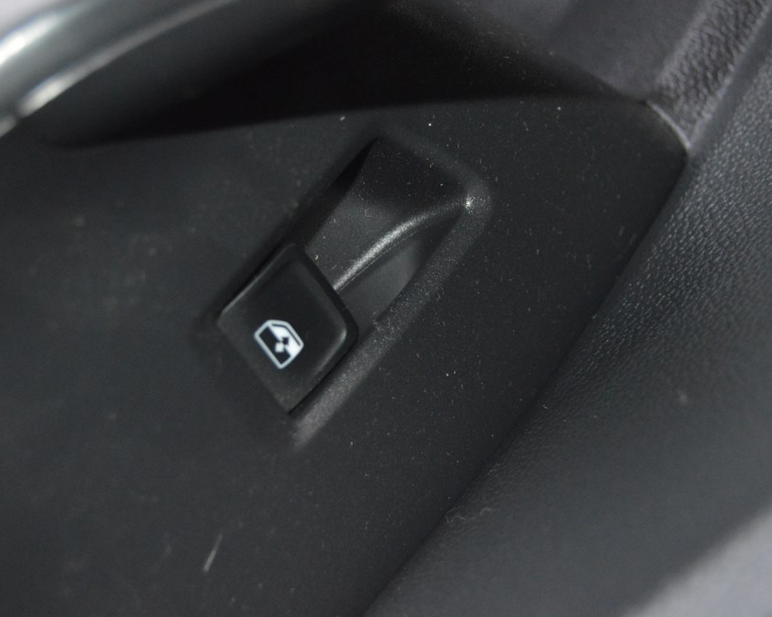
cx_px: 374
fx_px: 1749
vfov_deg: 20.0
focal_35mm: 77
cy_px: 308
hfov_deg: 24.9
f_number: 5.3
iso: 3200
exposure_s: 1/60
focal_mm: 45
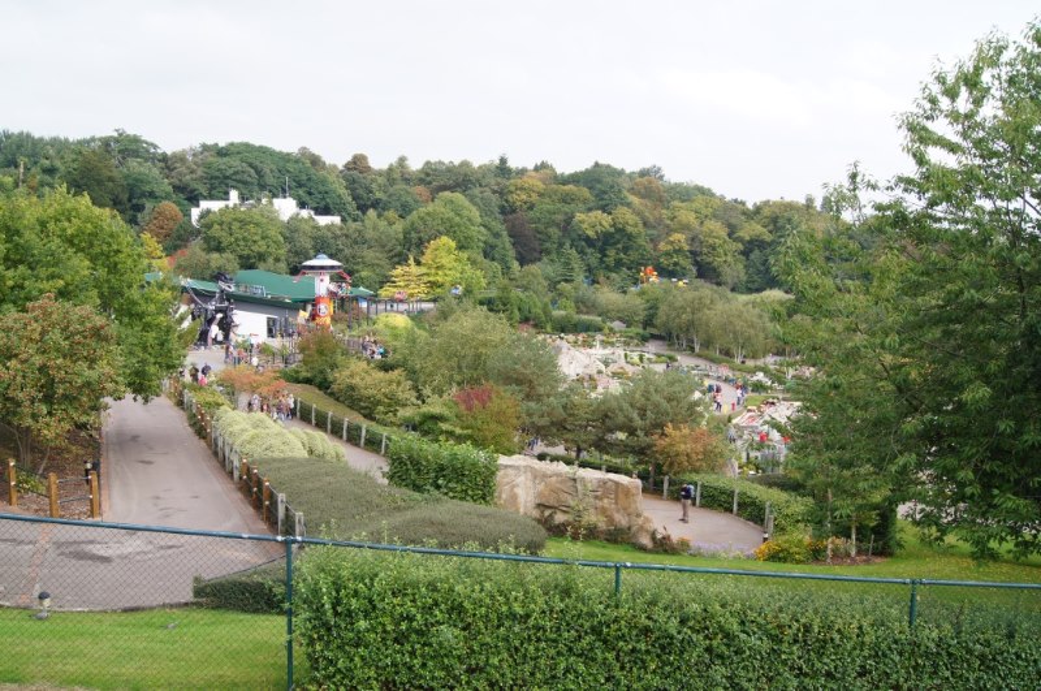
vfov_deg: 39.9
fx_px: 953
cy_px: 346
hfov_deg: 57.3
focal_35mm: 33
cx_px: 520
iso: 100
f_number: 9
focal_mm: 22
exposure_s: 1/80
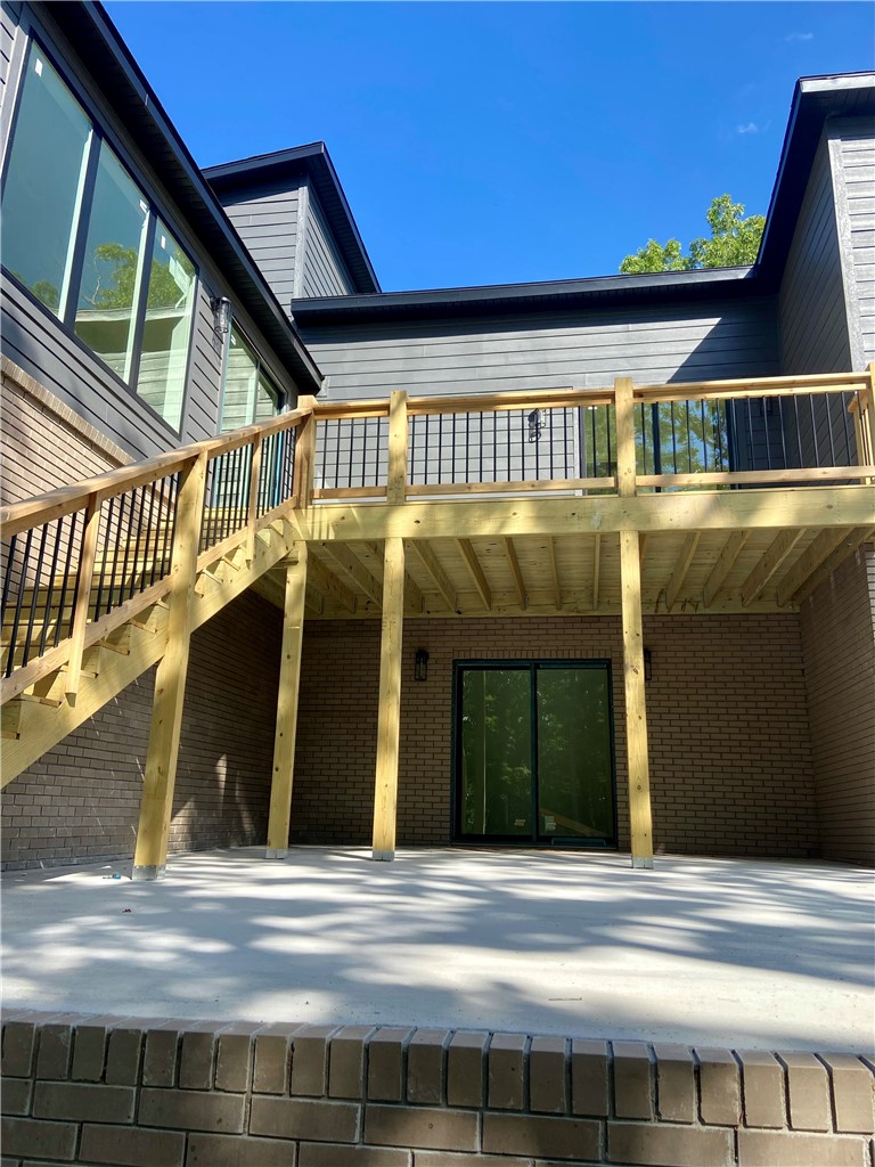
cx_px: 438
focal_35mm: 26
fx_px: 876
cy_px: 584
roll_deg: -1.6
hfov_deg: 53.1
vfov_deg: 67.3
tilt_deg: +16.4
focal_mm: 4.25
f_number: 1.8
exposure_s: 1/1362
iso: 32
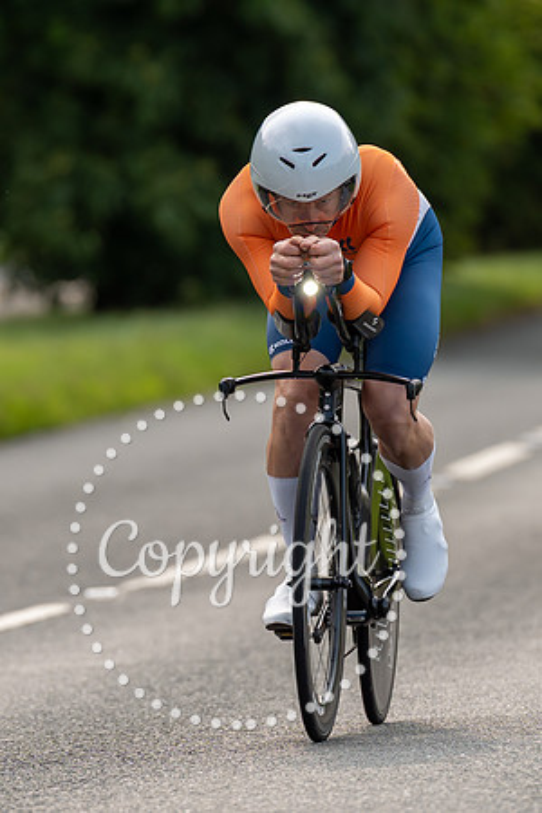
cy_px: 439
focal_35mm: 544
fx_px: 12293
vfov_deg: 3.8
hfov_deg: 2.5
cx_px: 148
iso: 160
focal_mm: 200
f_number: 3.2
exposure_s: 1/1000
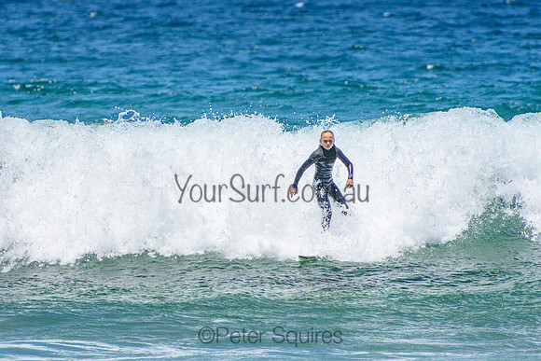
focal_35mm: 600
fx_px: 9018
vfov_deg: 2.3
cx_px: 270
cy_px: 180
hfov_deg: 3.4
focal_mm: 400
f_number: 5.6
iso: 280
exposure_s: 1/2000
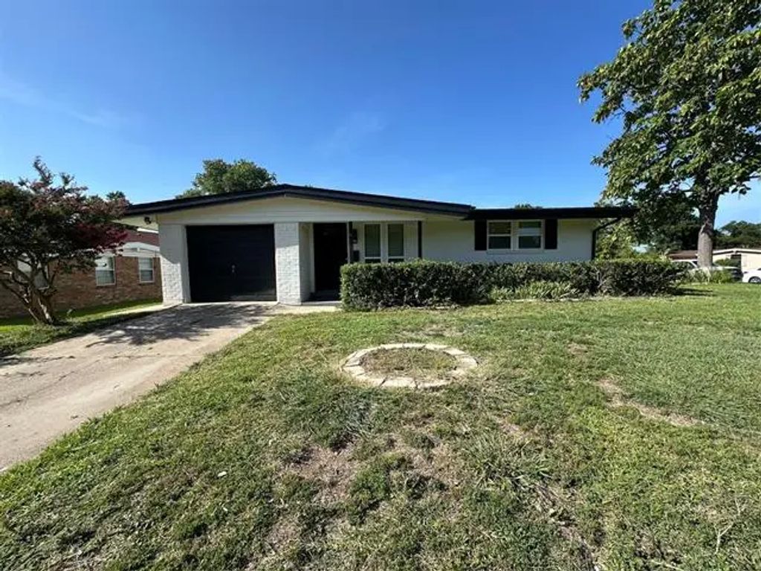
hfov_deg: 102.1
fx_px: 308
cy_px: 286
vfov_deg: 85.7
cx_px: 380
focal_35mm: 14
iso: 40
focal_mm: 2.22
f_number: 2.2
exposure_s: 1/1304
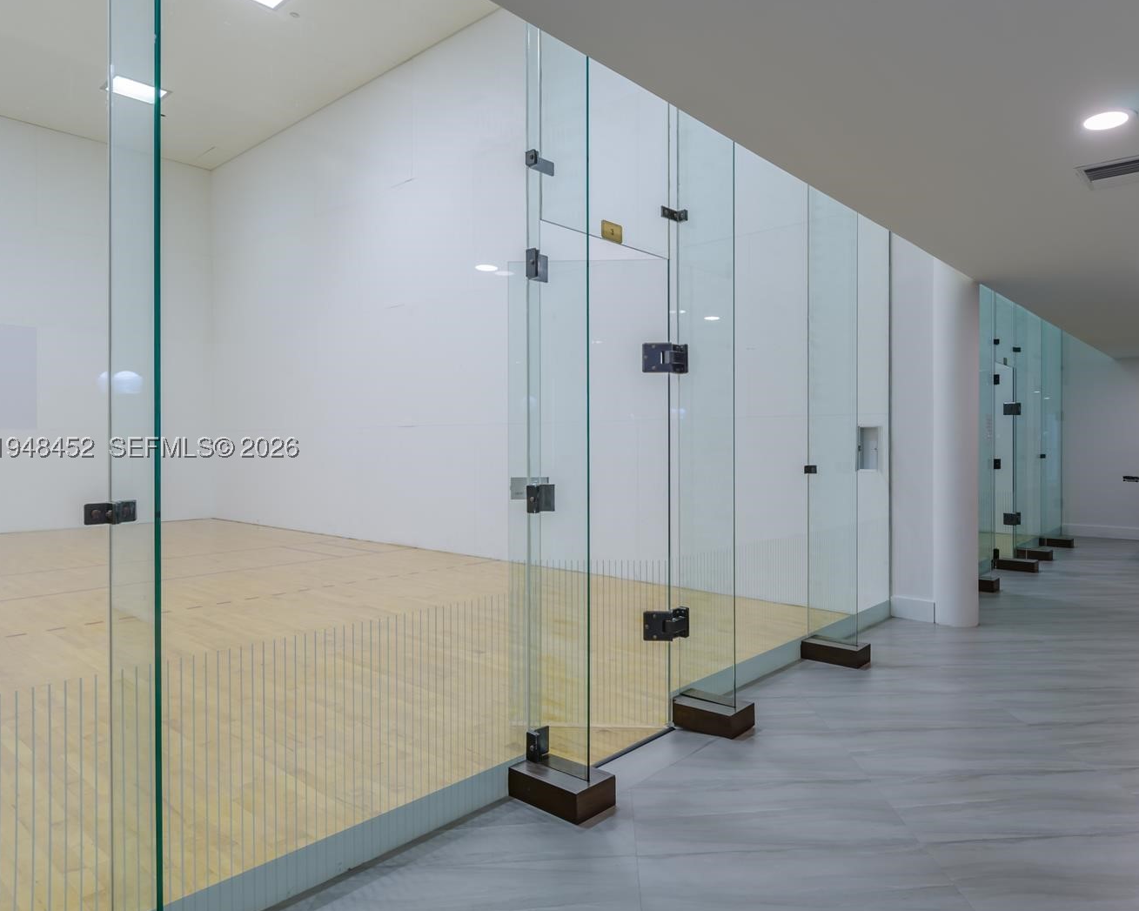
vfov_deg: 65.5
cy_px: 452
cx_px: 661
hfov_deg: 77.1
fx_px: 708
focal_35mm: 21
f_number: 9
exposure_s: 1/1.67
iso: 100
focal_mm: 12
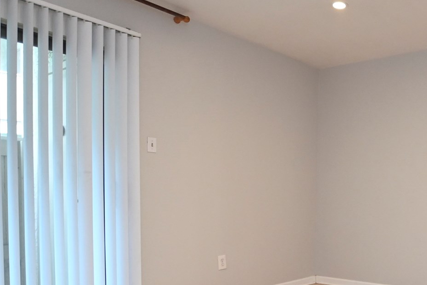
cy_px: 220
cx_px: 382
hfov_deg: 48.8
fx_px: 415
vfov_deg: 36.8
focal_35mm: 35
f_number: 3.5
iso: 1400
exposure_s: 1/125
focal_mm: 10
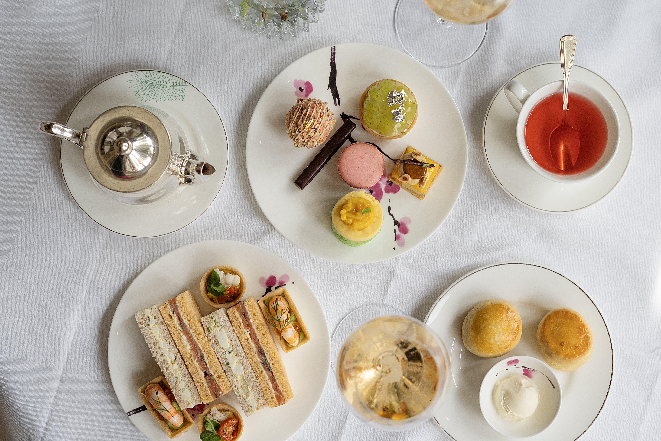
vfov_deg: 23.0
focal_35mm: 59
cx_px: 360
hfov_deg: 33.9
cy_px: 231
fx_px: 1083
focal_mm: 50
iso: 100
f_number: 4
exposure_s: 1/160
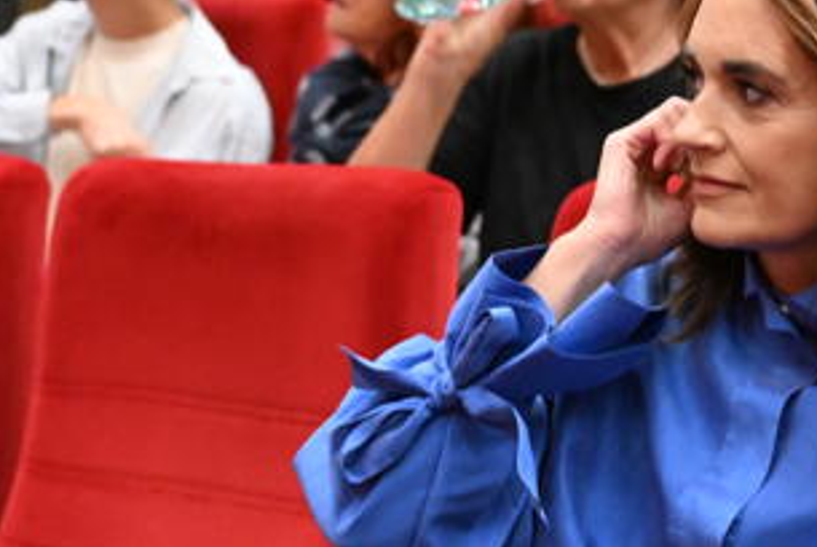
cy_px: 295
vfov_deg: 12.2
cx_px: 664
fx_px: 2567
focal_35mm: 113
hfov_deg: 17.9
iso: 5000
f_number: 2.8
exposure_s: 1/80
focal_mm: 33.5
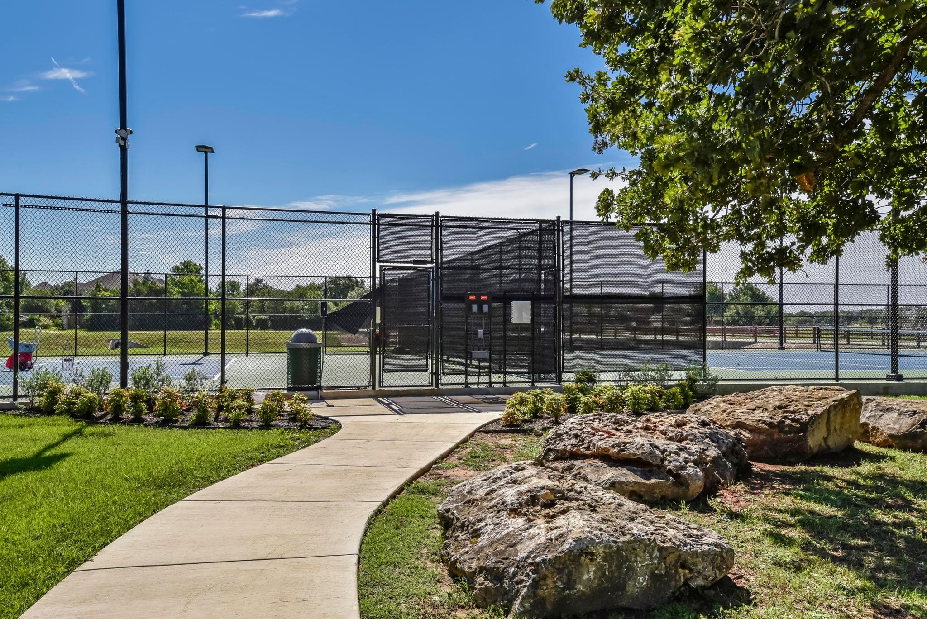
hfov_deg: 61.9
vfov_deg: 43.7
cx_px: 464
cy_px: 310
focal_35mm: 30
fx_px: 773
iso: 400
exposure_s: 1/800
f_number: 11
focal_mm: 30
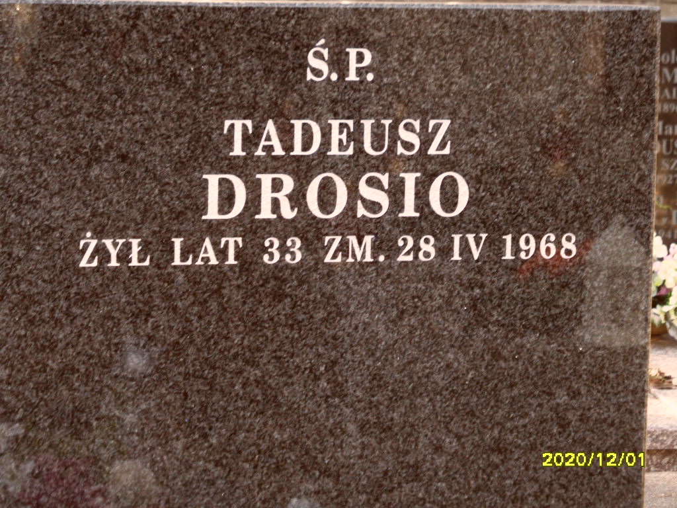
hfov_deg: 16.4
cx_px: 338
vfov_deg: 12.3
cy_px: 254
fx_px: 2347
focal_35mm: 120
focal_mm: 20
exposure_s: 1/60
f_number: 4.4
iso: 200
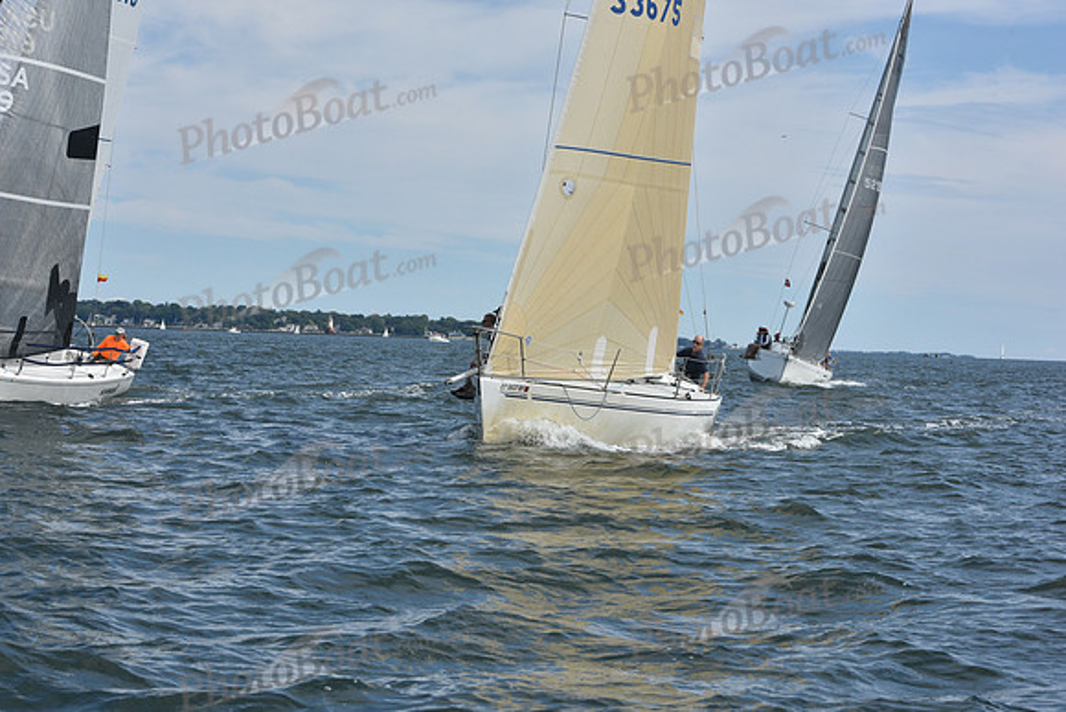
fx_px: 2517
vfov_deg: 16.1
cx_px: 533
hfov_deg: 23.9
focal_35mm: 85
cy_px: 356
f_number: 10
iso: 320
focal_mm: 85
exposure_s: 1/1000
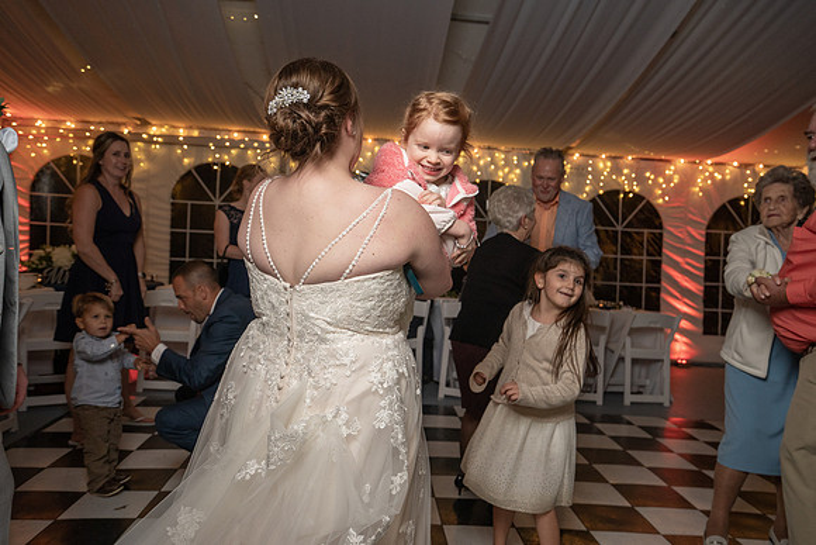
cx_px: 408
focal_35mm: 31
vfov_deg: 42.3
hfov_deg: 60.3
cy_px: 272
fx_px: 703
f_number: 5.6
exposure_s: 1/250
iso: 2000
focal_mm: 31
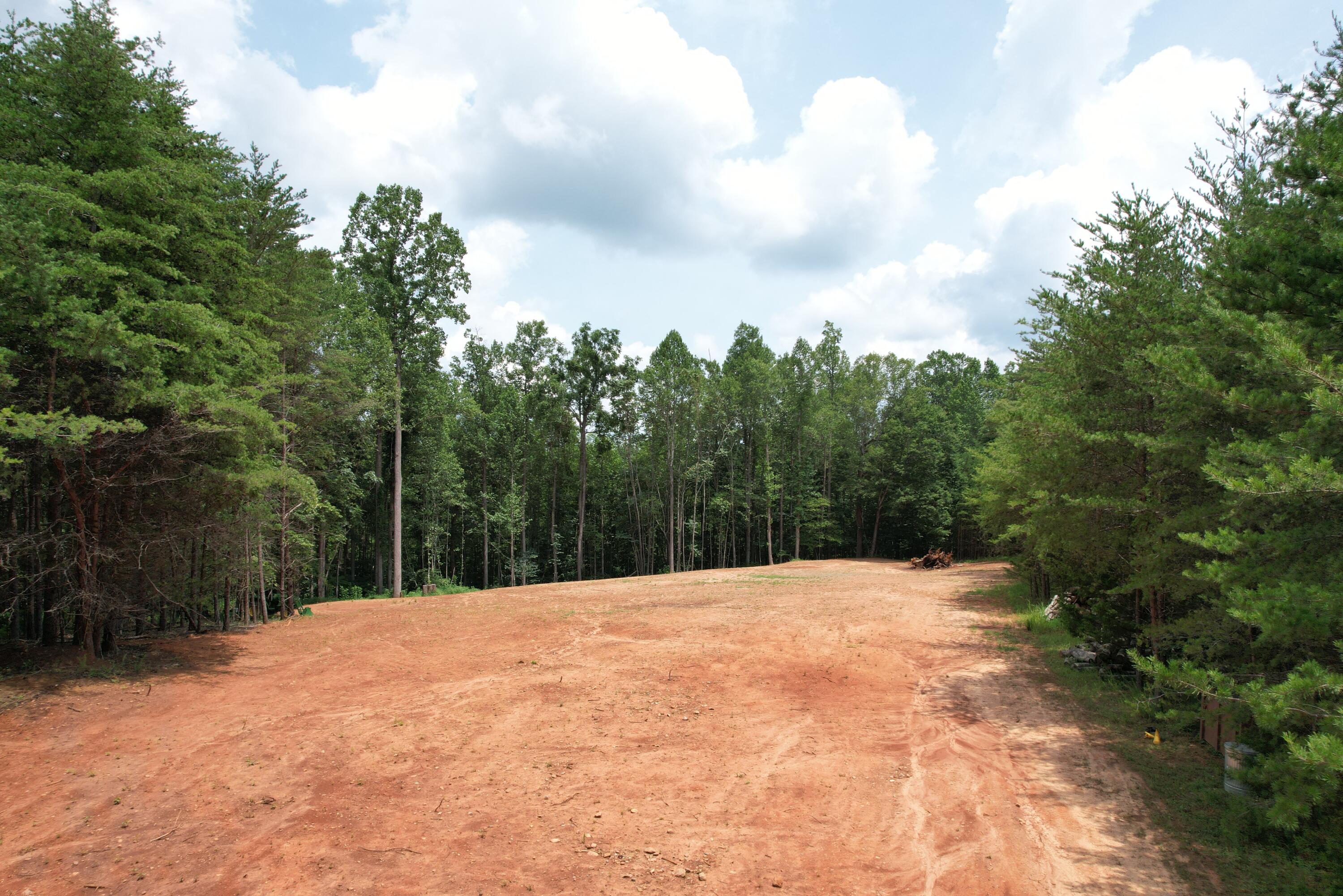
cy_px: 448
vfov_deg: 57.2
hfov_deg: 78.6
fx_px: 821
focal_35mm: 22
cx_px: 672
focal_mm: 8.38
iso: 100
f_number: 2.8
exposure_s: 1/400
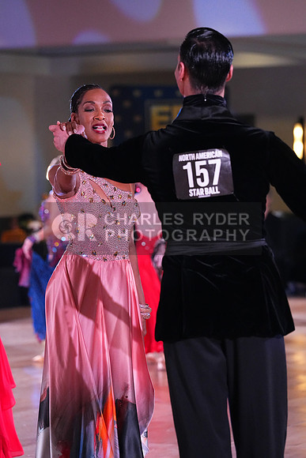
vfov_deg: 12.2
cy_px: 229
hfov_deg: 8.1
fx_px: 2153
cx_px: 153
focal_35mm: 169
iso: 8000
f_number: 5
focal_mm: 169
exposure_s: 1/400
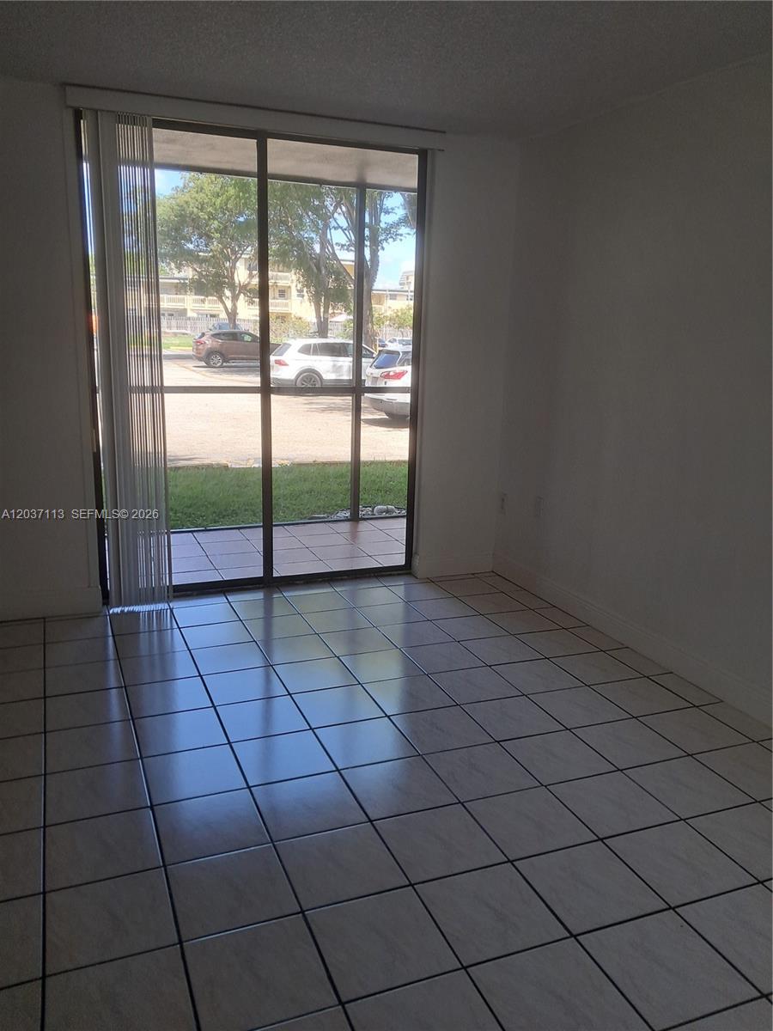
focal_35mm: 27
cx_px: 386
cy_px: 516
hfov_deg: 51.4
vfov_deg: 65.3
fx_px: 804
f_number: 1.8
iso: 50
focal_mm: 4
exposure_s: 1/60
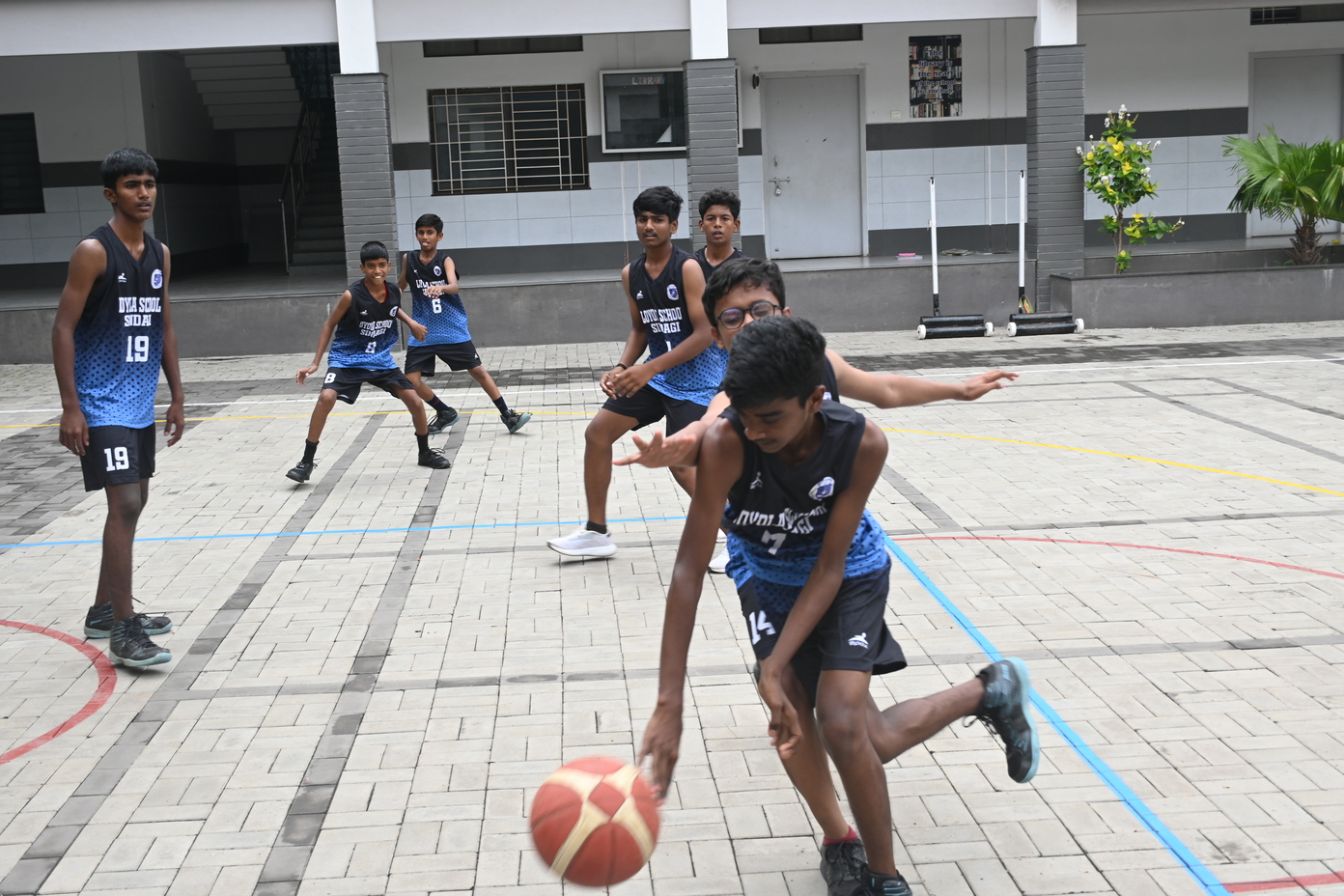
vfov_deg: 33.0
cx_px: 672
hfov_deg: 47.9
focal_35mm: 40
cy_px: 448
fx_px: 1512
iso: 110
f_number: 5.6
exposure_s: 1/250
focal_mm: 27
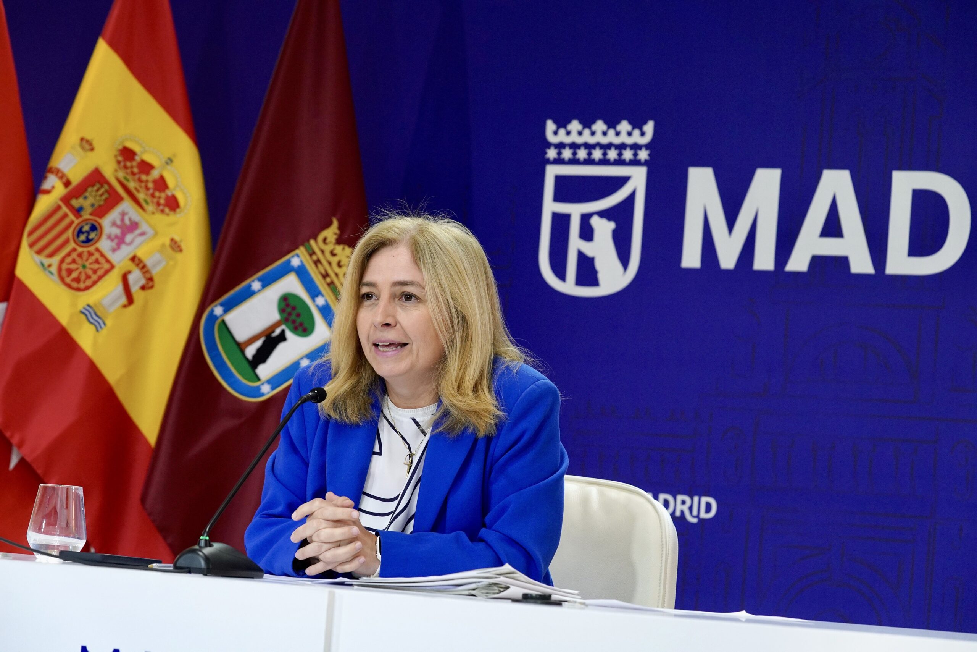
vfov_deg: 13.7
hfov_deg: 20.4
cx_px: 488
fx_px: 2714
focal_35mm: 100
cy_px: 326
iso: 3200
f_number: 5.6
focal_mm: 100
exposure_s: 1/320
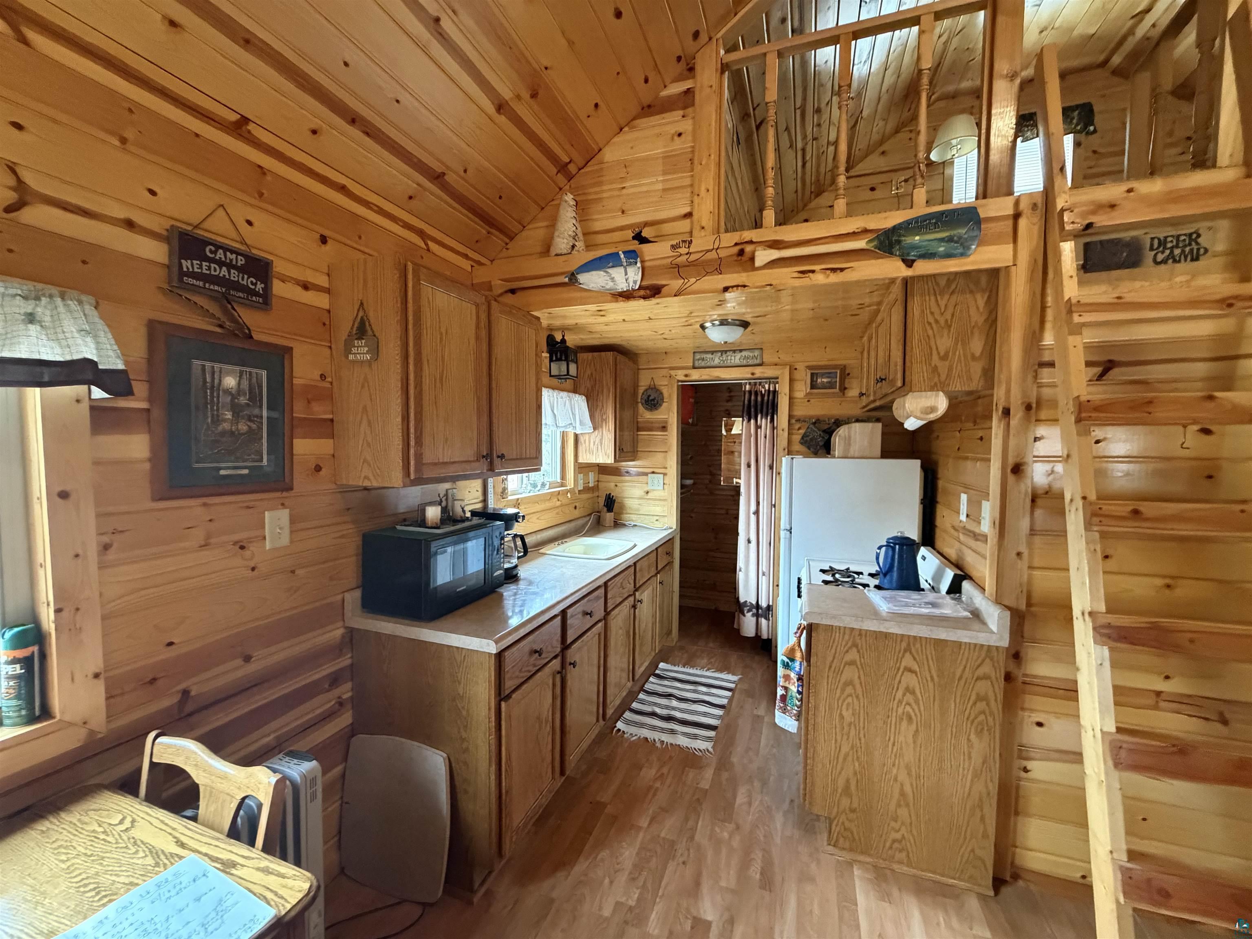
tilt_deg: -1.5
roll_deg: -0.7
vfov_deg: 85.7
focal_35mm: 14
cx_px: 626
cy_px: 470
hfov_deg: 102.1
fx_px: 506
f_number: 2.2
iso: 800
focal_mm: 2.22
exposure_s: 1/60
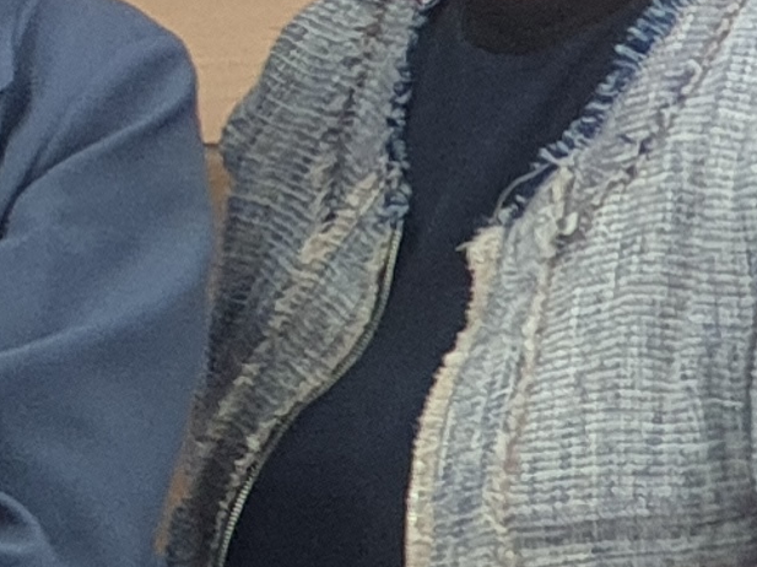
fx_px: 7431
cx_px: -1448
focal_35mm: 340
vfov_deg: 4.3
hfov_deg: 5.5
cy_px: -269
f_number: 2.4
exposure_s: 1/30
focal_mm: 6
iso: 100
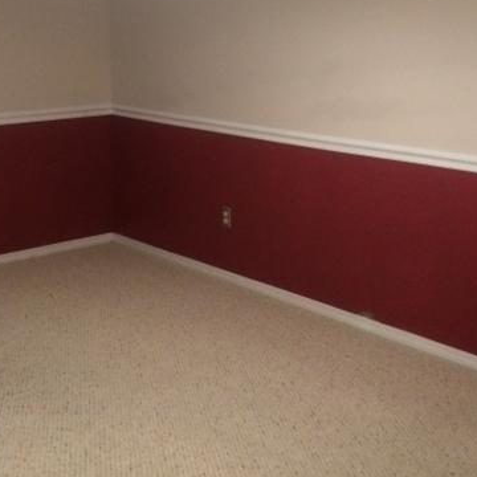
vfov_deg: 28.5
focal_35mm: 59
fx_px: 920
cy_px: 102
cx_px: 237
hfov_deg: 29.1
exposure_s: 1/24
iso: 320
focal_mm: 4.12
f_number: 2.2
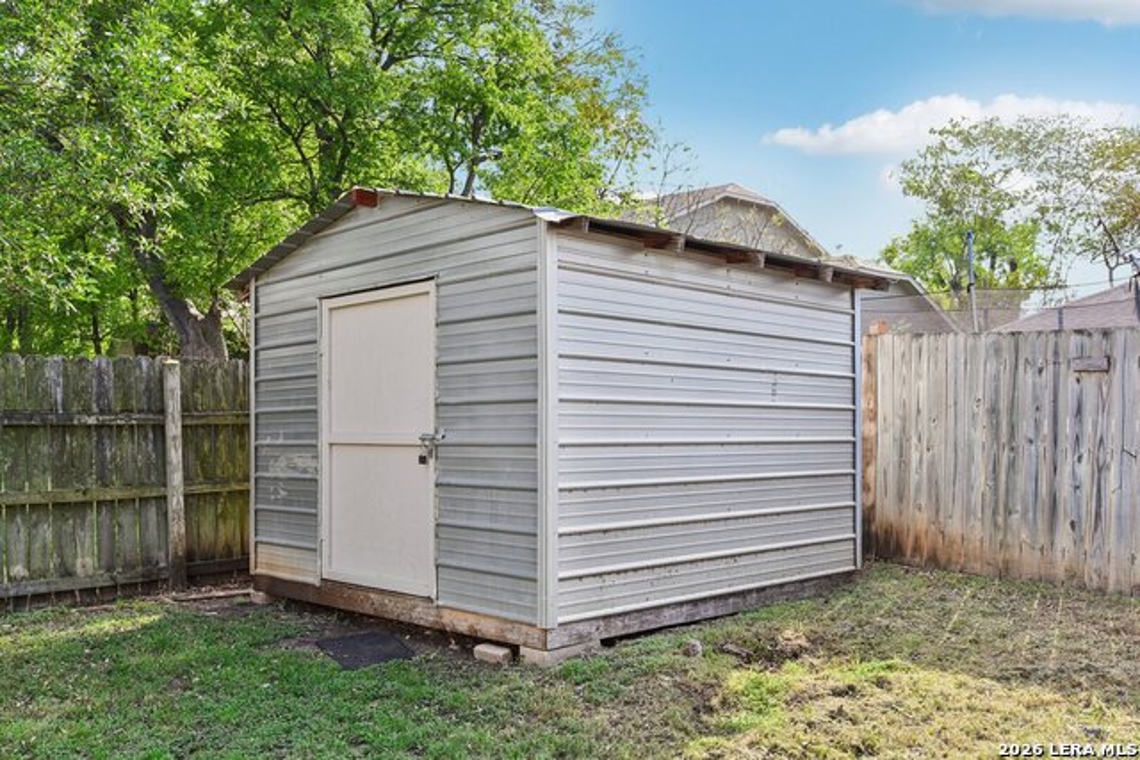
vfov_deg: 42.3
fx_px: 982
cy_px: 380
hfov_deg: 60.3
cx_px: 570
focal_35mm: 31
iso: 400
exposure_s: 1/200
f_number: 8
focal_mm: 31
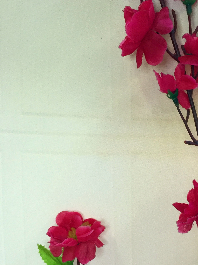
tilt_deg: -23.1
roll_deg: +0.8
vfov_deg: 33.0
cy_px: 174
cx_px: 183
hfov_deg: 24.4
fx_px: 442
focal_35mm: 58
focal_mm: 4.15
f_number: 2.2
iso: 80
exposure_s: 1/33
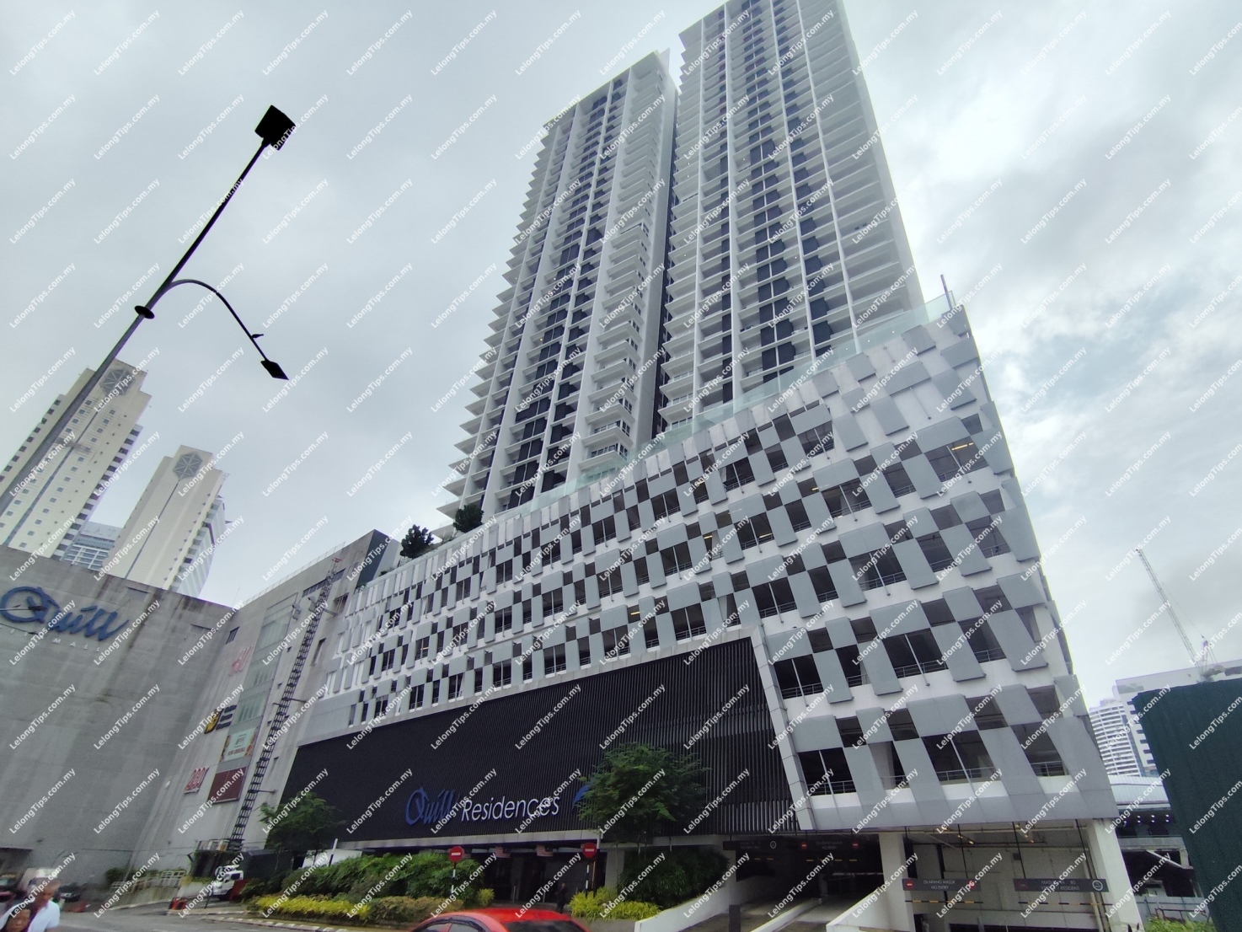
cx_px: 621
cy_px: 466
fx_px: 574
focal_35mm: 16
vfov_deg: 78.1
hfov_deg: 94.5
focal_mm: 1.65
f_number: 2.2
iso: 50
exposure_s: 1/2349
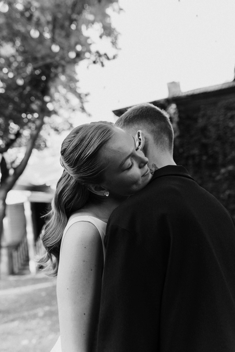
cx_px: 118
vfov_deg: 54.4
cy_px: 176
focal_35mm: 35
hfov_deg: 37.9
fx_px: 343
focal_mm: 35
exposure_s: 1/200
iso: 400
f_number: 2.5
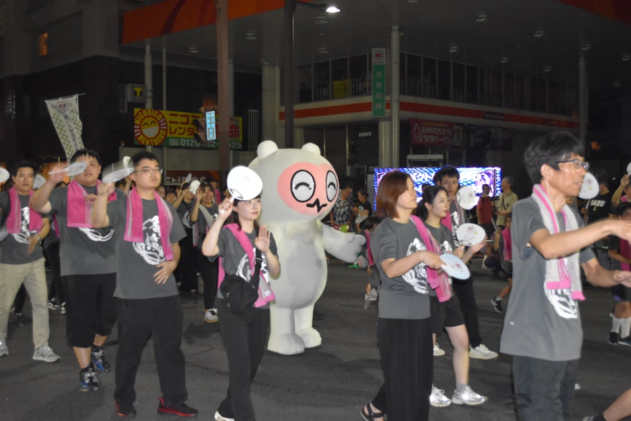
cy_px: 210
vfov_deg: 31.9
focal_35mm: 42
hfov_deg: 46.4
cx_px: 316
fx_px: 736
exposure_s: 1/60
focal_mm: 28
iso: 2800
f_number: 4.5
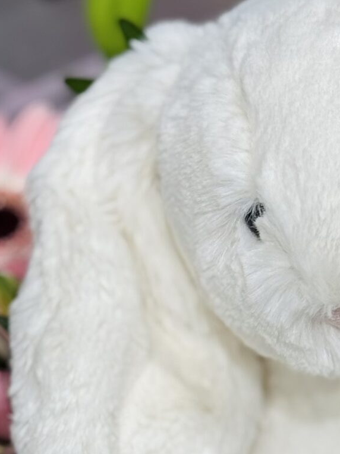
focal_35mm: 161
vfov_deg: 11.9
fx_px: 2109
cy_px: 579
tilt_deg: -66.0
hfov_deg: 9.2
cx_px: 345
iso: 64
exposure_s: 1/100
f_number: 1.78
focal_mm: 6.76
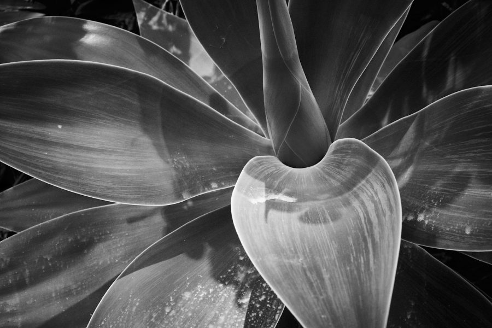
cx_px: 246
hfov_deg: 54.4
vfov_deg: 37.9
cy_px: 164
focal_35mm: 35
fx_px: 478
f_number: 11
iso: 200
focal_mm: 35
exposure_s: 1/50
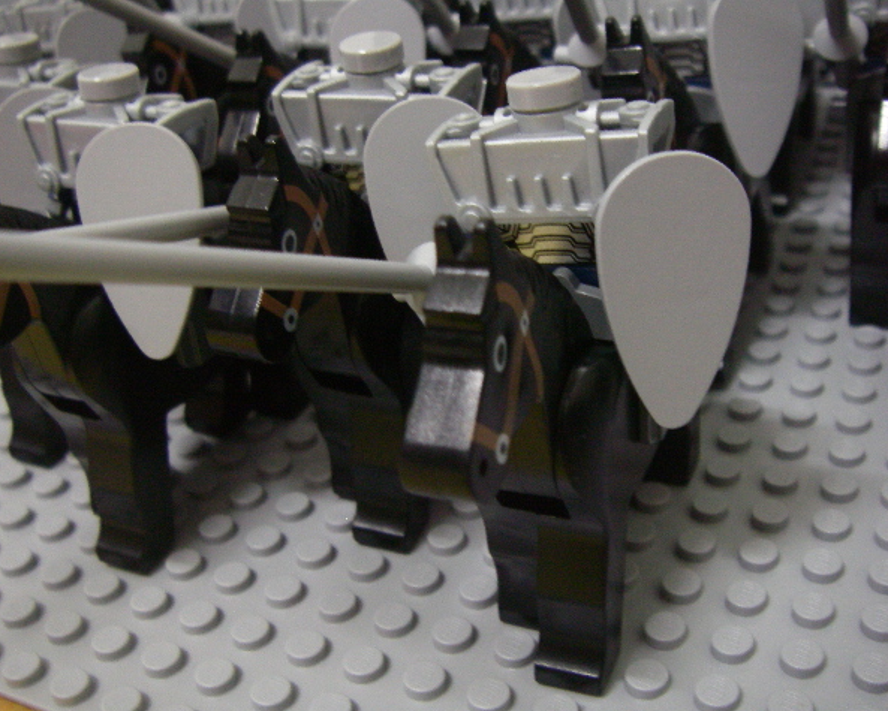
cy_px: 356
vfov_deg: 37.4
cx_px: 457
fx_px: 1052
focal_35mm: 40
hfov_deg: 45.8
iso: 320
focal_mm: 6.3
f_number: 3.3
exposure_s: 1/4
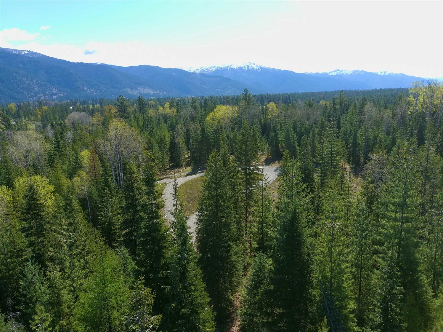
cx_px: 222
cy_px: 166
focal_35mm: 26
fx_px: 333
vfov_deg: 53.1
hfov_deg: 67.3
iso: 100
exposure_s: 1/640
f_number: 1.8
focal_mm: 4.74
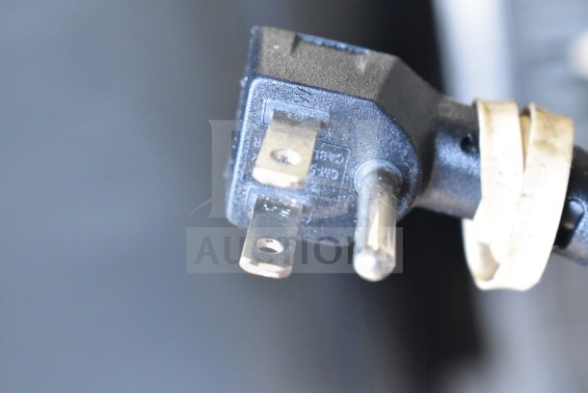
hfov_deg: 24.6
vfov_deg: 16.6
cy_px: 196
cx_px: 294
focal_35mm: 82
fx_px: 1348
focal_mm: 55
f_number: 6.3
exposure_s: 1/160
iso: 6400
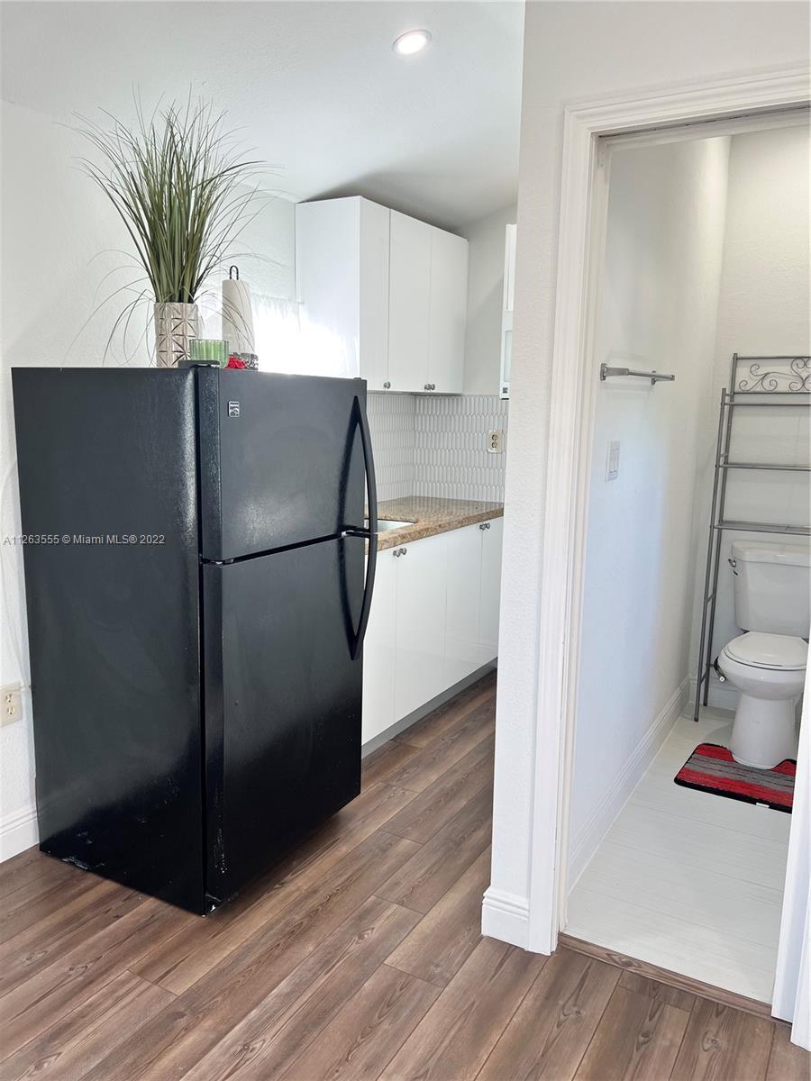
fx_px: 812
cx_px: 406
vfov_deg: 67.3
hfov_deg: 53.1
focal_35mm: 26
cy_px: 540
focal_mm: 5.7
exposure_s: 1/120
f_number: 1.5
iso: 50
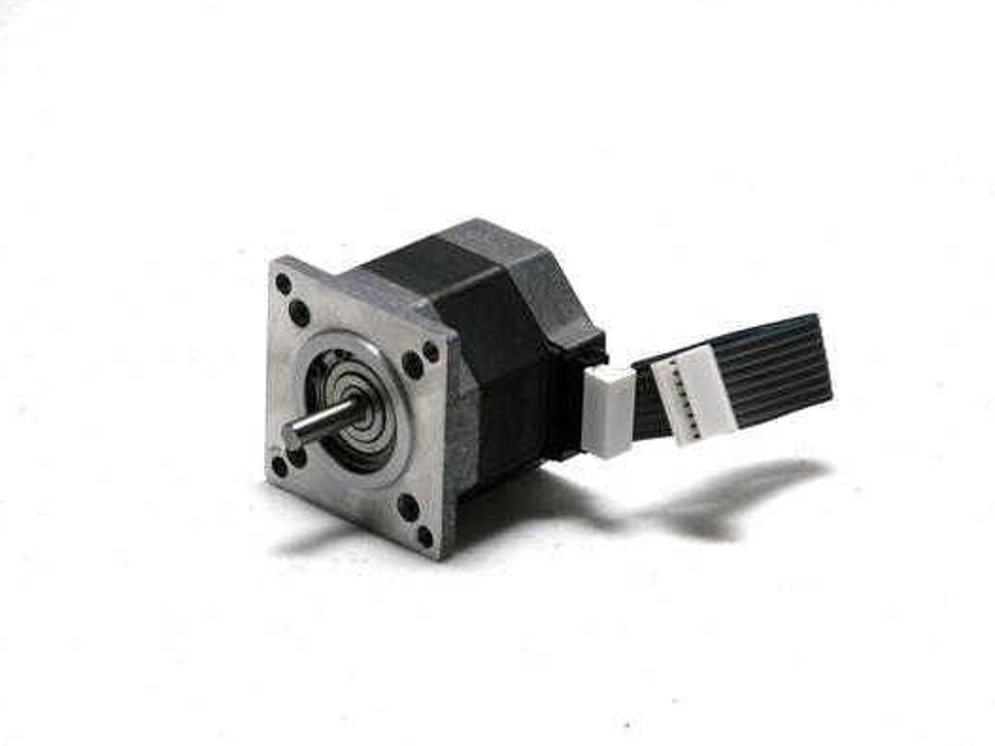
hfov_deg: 7.8
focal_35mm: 254
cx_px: 544
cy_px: 412
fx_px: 7299
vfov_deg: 5.8
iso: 100
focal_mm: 56.7
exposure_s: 1/500
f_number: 5.2
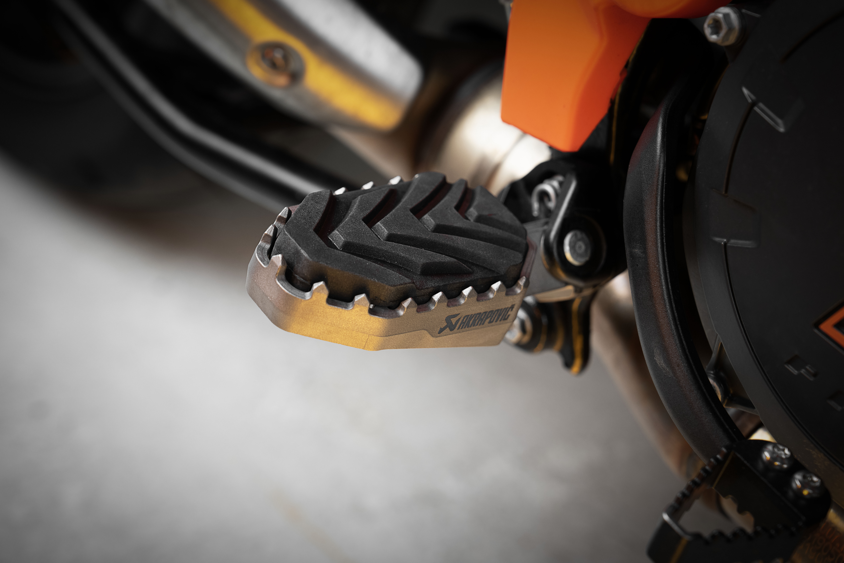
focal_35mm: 70
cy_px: 282
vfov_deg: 19.5
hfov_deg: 28.8
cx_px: 422
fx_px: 1641
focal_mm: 70
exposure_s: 1/80
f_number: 5.6
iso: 400
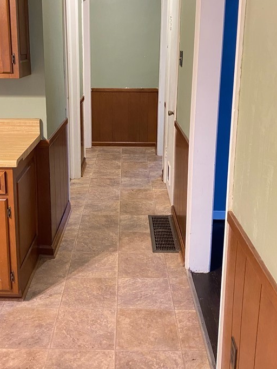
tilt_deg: -12.1
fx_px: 416
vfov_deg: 47.4
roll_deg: -0.1
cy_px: 136
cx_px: 118
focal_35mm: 39
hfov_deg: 36.7
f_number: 1.8
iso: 1000
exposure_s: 1/30
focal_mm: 4.25
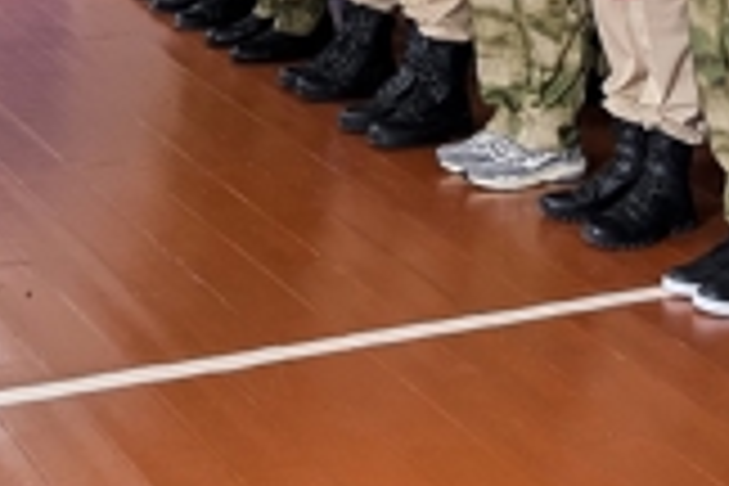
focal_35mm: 111
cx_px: 486
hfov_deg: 18.4
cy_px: -220
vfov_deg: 11.8
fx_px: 2248
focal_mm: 16
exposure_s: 1/20
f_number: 4
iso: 400
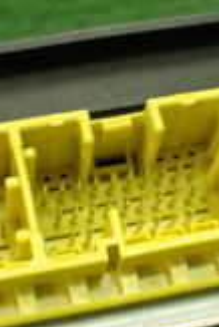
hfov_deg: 11.9
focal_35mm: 115
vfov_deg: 17.8
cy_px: 177
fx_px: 1047
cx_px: 151
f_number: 2.3
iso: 400
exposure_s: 1/125
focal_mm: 5.4
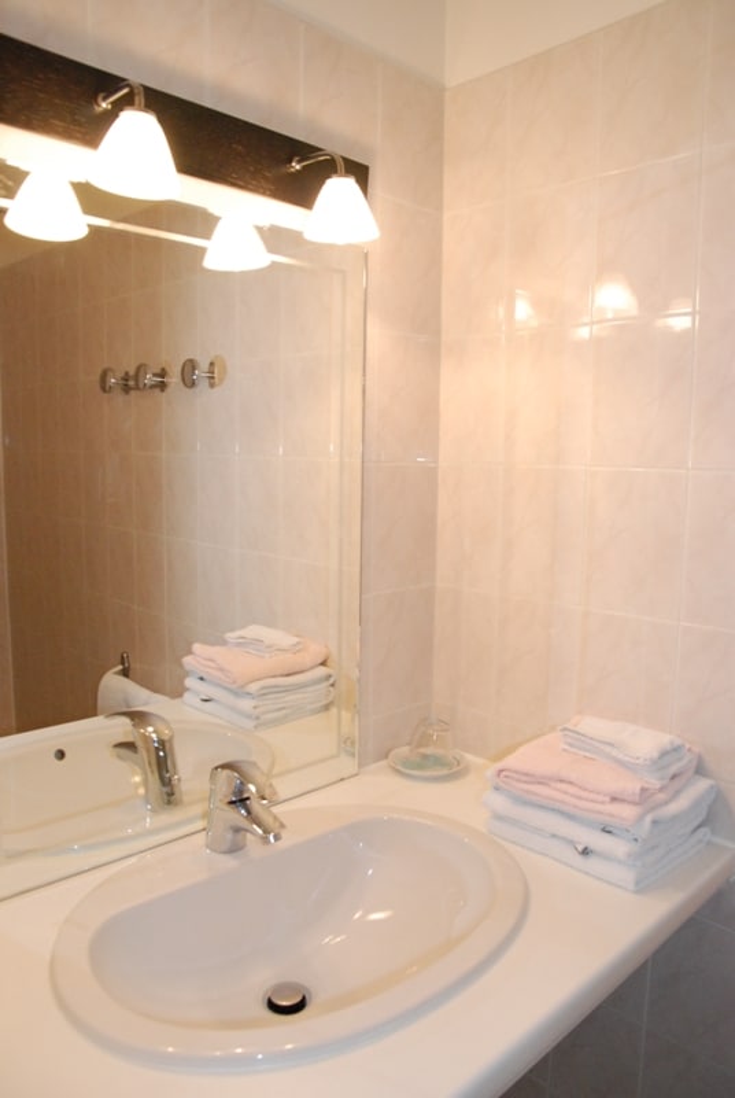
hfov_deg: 50.6
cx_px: 368
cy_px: 549
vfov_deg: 70.4
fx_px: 778
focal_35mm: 26
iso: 1600
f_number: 5.6
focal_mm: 17
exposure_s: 1/100
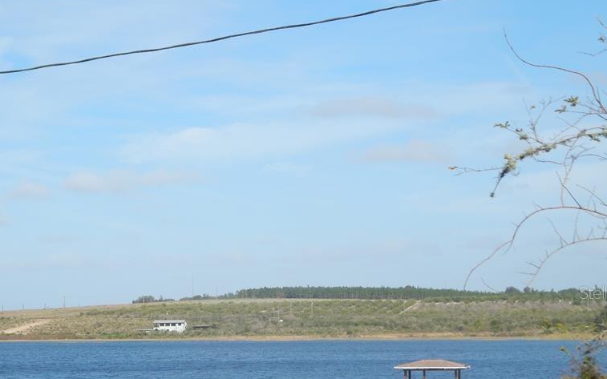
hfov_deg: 21.0
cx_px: 245
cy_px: 292
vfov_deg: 13.2
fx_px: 1638
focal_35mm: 99
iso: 125
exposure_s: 1/800
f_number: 4.1
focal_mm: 12.3
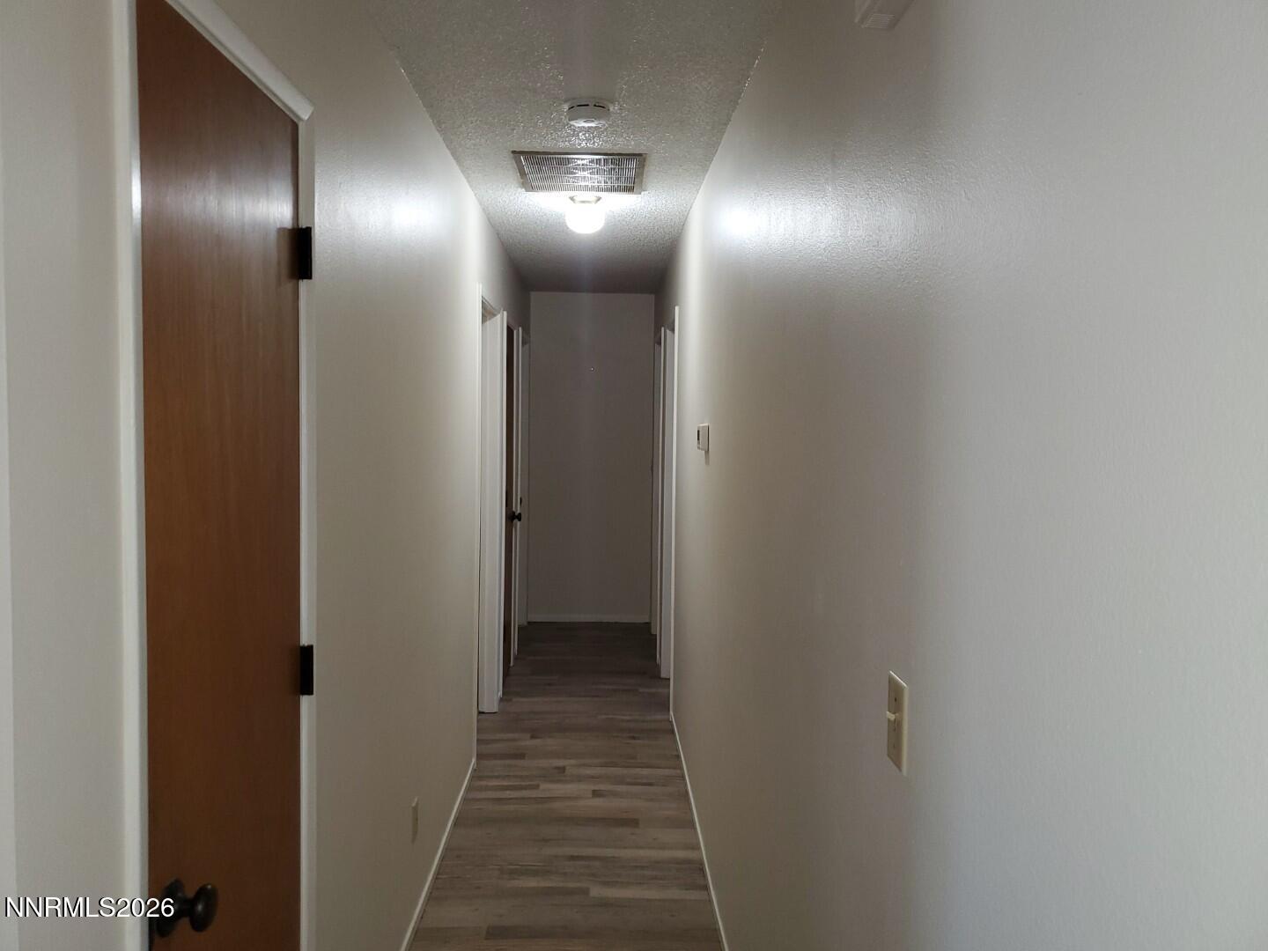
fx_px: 952
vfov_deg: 53.1
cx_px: 634
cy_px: 476
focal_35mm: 26
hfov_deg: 67.3
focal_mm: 4.3
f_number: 1.5
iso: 100
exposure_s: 1/40
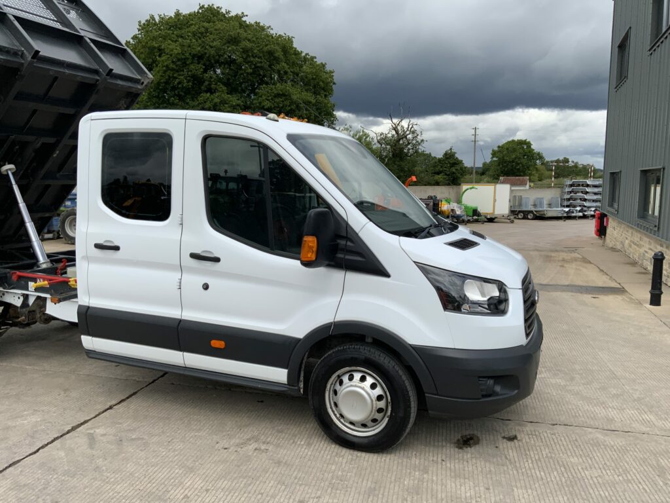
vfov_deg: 48.2
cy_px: 252
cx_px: 335
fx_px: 561
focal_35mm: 29
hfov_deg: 61.7
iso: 16
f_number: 1.8
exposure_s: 1/2227
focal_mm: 3
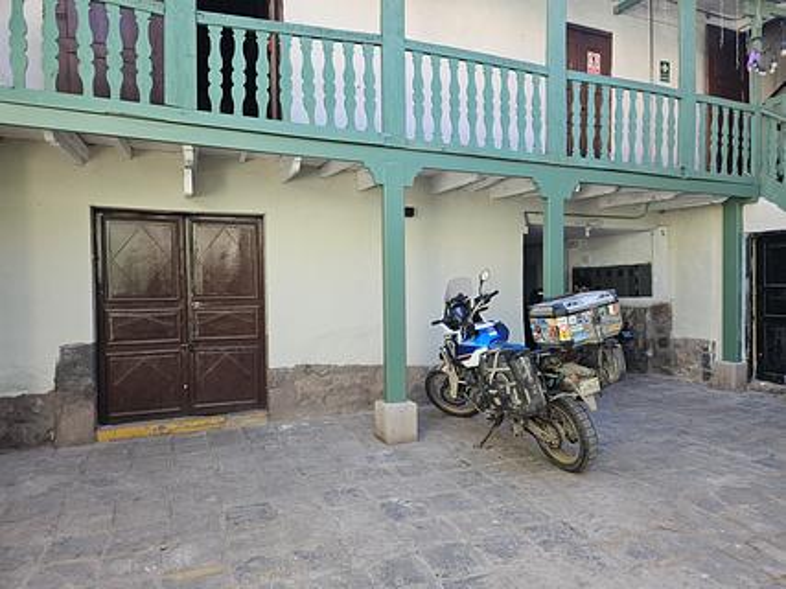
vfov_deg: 58.9
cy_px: 294
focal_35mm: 23
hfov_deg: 73.9
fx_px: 522
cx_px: 393
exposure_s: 1/359
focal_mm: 5.4
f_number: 1.8
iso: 100
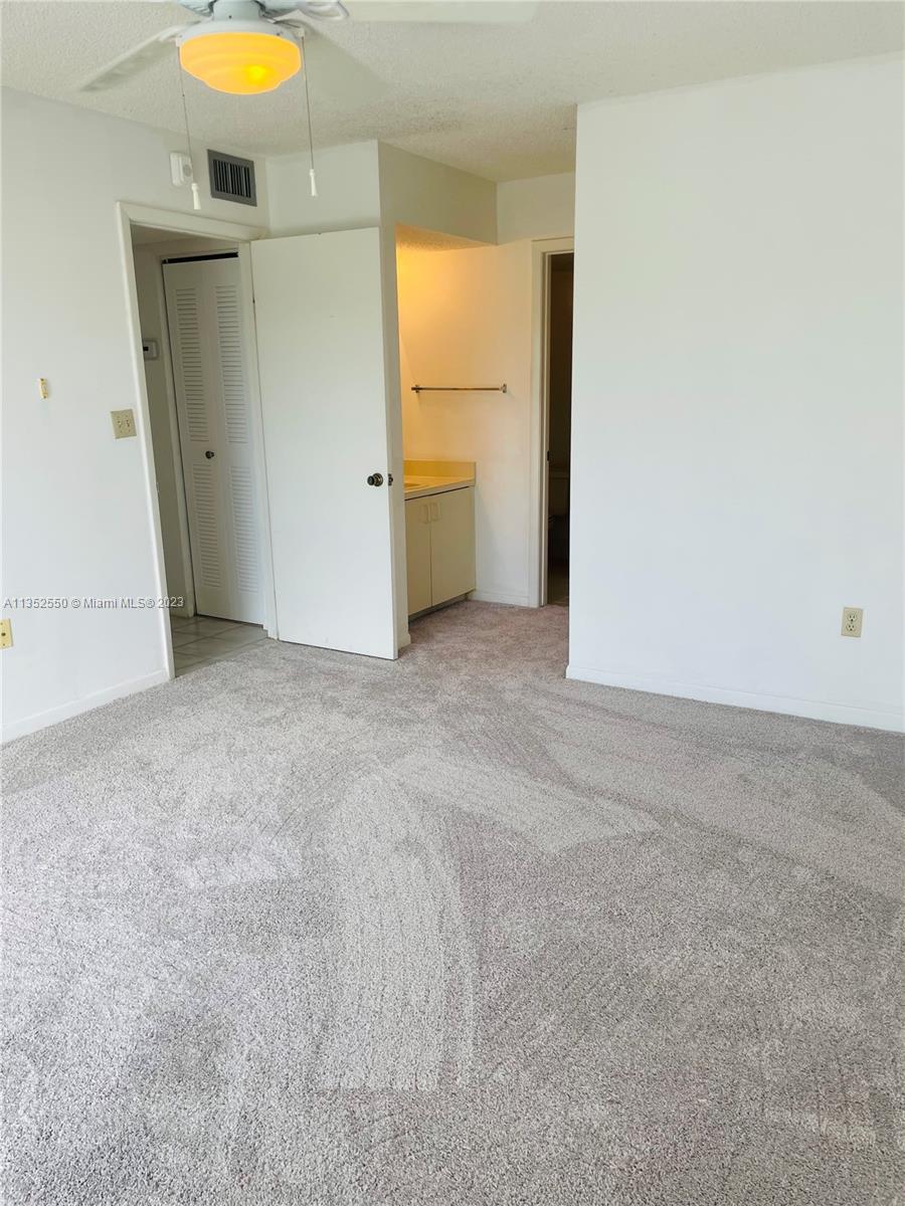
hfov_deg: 53.1
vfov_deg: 67.3
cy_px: 603
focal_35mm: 26
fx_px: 906
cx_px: 452
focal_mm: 4.2
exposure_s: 1/342
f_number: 1.6
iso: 32
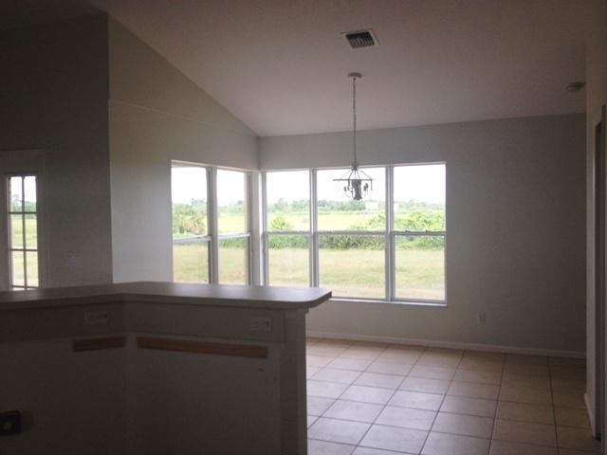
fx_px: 614
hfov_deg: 52.6
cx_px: 304
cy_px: 228
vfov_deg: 40.7
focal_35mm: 35
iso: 50
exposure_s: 1/24
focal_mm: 4.28
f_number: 2.4
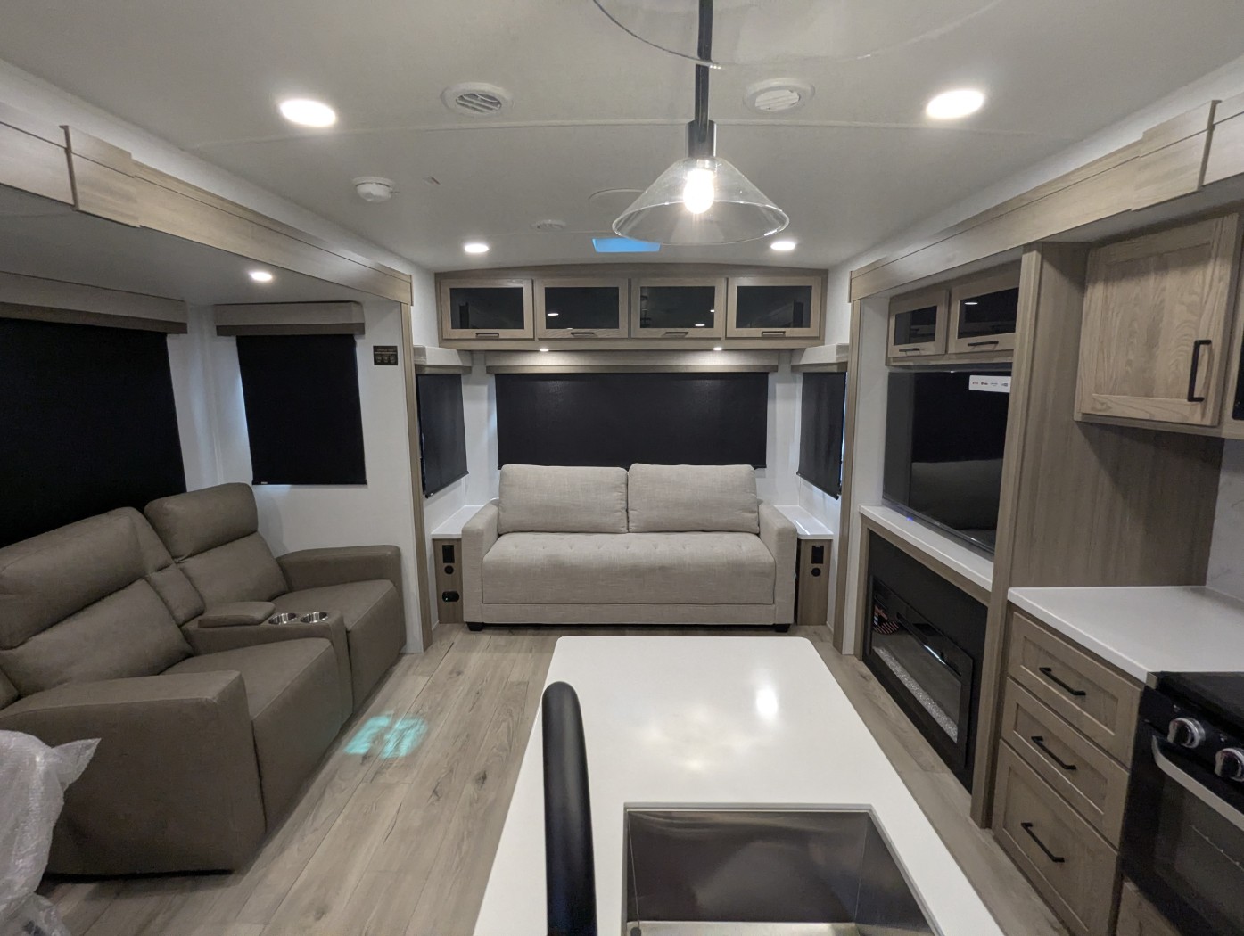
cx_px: 622
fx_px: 576
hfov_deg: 94.4
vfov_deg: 78.2
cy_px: 468
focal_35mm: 16
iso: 304
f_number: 2.2
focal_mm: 2.35
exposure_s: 1/93.5
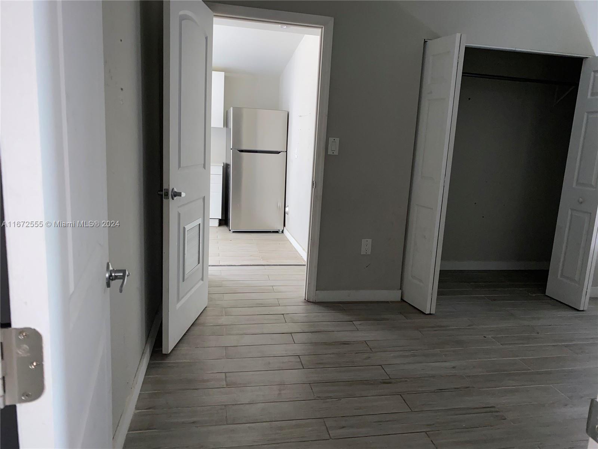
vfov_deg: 53.1
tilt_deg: -10.2
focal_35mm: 26
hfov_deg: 67.3
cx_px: 299
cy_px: 224
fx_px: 449
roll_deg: -3.1
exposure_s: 1/17
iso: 80
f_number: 1.8
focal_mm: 4.25
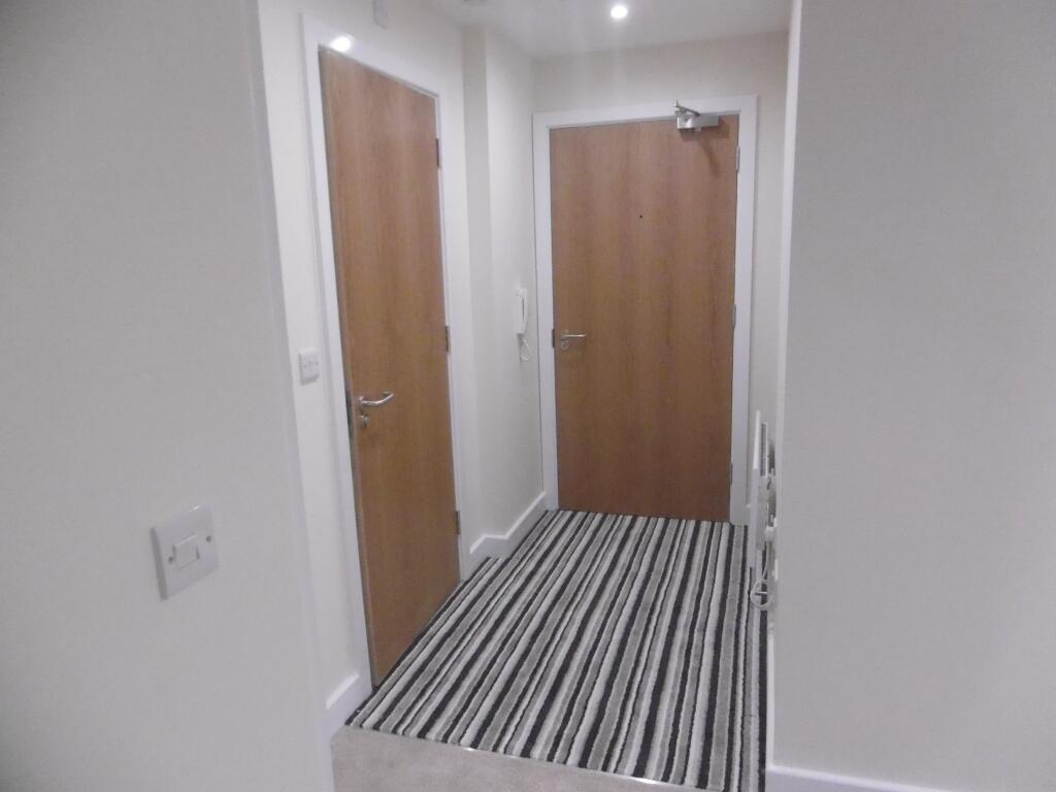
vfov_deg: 56.8
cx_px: 528
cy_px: 396
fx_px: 732
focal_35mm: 24
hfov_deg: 71.6
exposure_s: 1/60
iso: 800
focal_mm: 4.3
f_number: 3.1
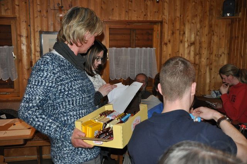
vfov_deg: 31.8
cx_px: 124
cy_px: 82
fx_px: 288
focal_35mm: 42
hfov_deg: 46.5
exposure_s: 1/60
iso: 800
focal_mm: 28
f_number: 4
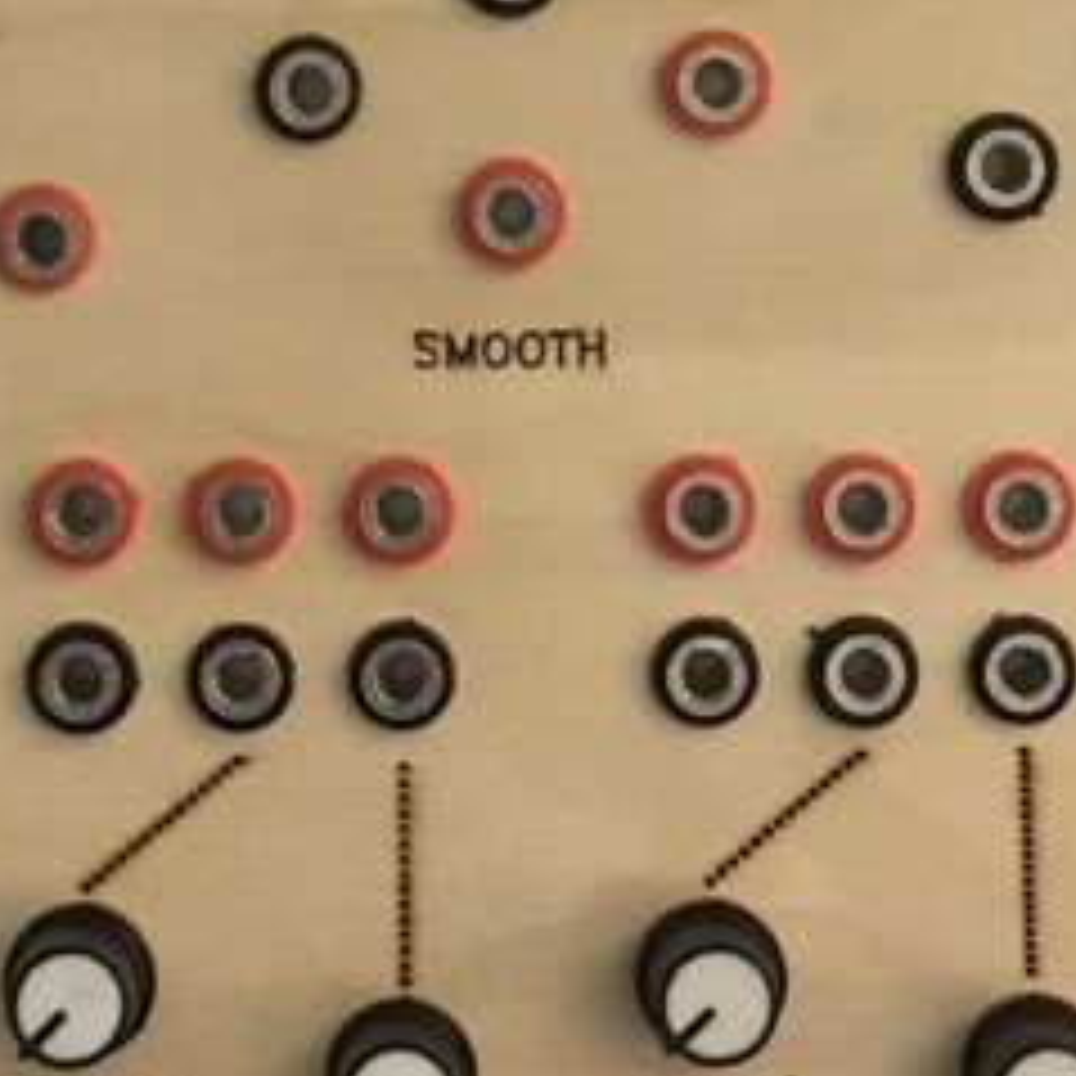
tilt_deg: -86.7
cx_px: 450
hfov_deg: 12.7
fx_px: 4818
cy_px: -185
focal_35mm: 137
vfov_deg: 12.5
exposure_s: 1/17
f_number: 2.2
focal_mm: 4.15
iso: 250
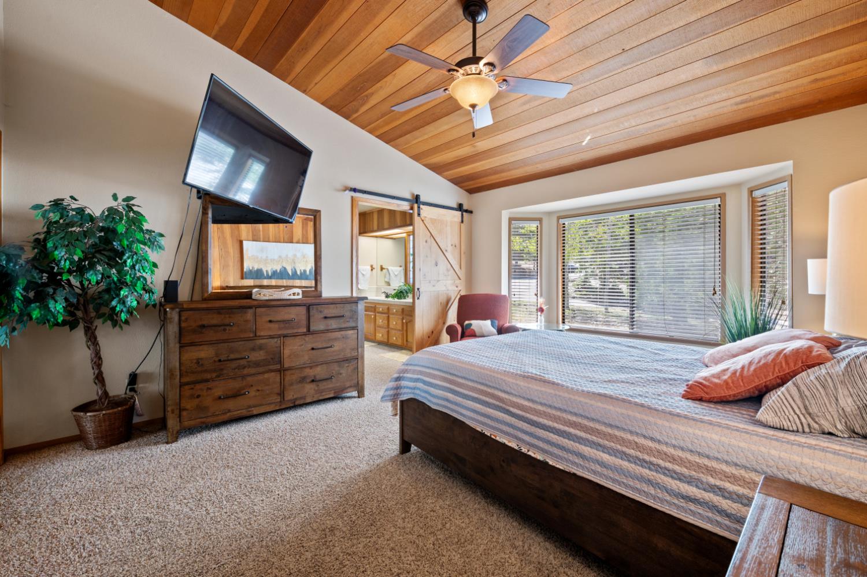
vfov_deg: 81.1
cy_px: 288
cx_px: 434
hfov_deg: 104.3
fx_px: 337
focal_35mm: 14
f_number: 9
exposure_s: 1/4
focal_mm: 14
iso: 250
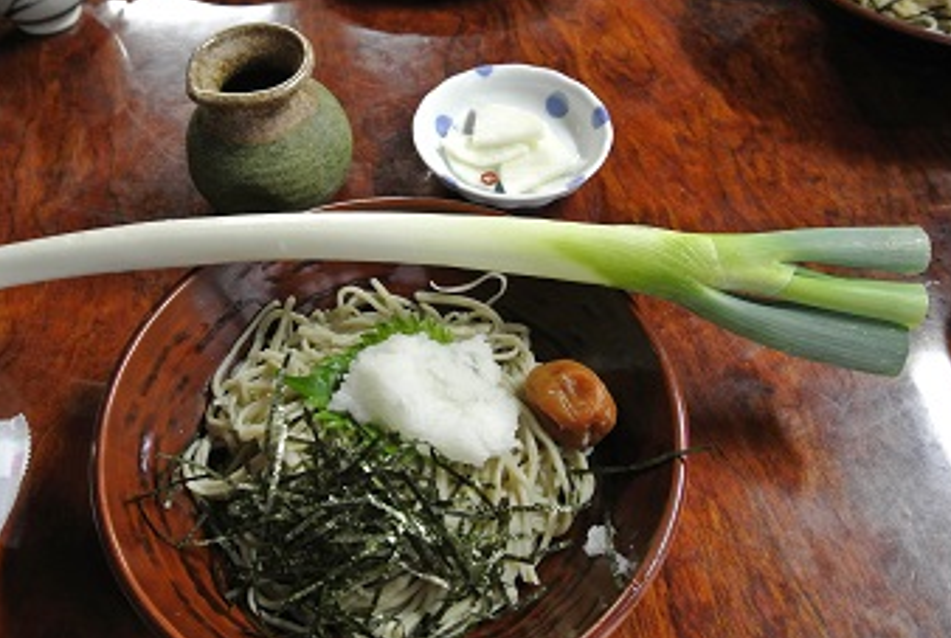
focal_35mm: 34
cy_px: 320
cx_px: 416
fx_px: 900
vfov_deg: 39.1
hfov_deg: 55.5
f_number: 3.5
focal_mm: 10
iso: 800
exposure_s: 1/20
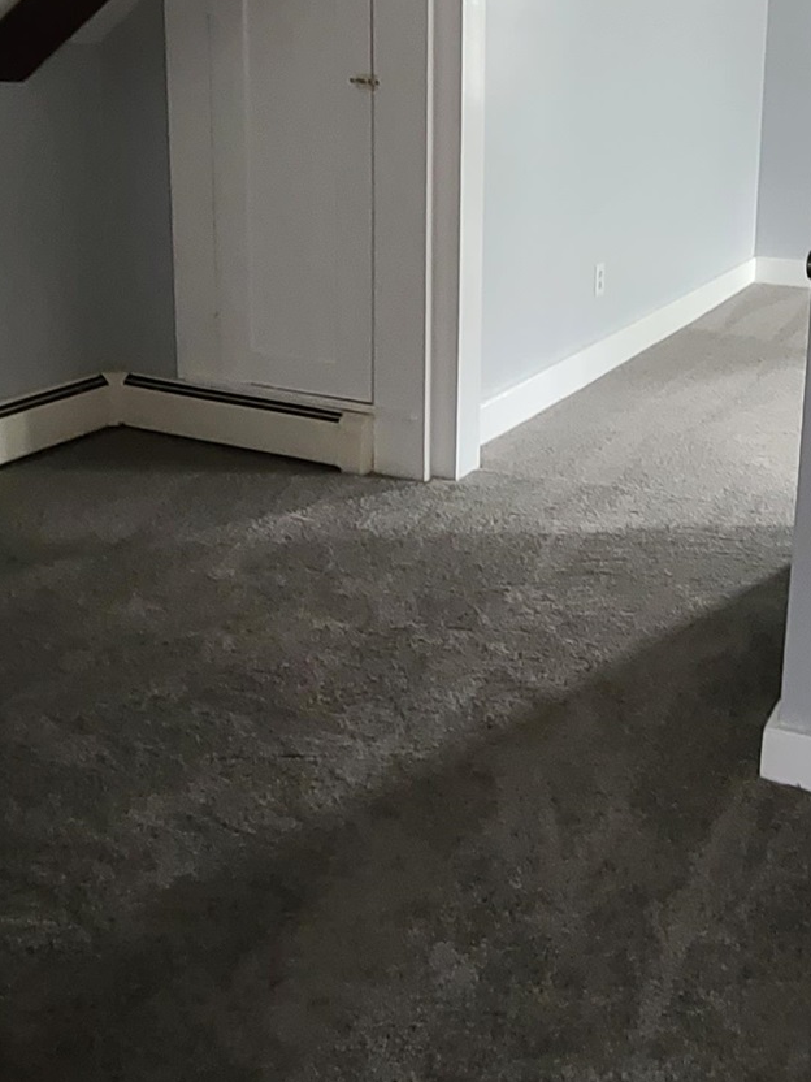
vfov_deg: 49.7
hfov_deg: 38.4
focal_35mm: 36
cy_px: 298
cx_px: 632
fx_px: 1125
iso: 1000
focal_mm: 2.2
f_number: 2.2
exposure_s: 1/24
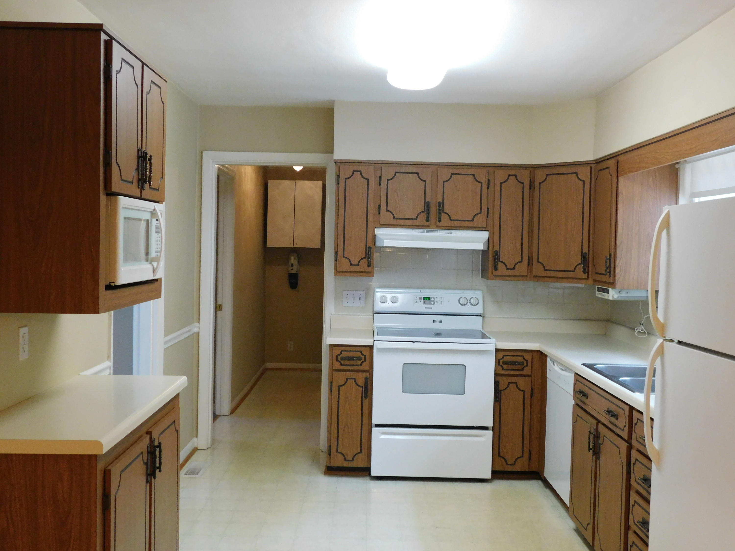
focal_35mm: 36
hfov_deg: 51.4
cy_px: 276
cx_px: 368
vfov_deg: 39.7
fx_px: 764
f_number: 3.5
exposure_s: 1/25
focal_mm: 6.3
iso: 400
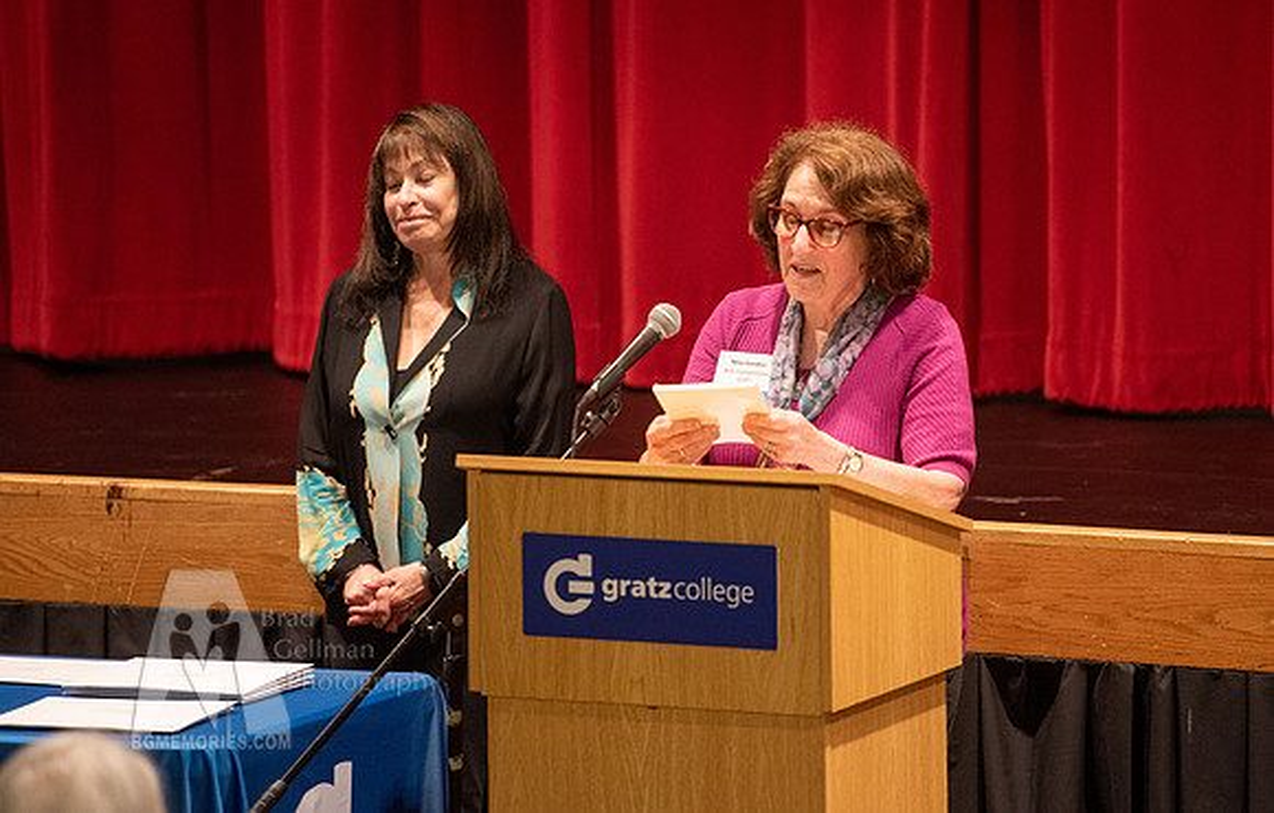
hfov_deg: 9.0
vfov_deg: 5.7
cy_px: 389
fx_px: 8119
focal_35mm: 232
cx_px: 702
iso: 2500
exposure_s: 1/80
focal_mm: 195
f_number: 2.8
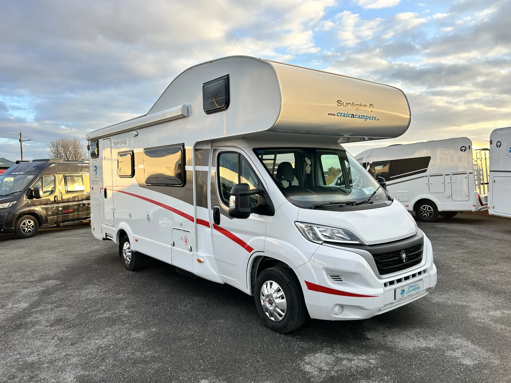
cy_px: 192
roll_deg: +1.4
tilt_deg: -2.2
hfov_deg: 67.3
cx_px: 256
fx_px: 384
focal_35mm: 26
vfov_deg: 53.1
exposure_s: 1/242
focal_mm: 5.7
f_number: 1.5
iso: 50
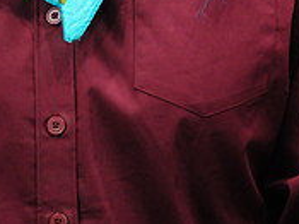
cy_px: -268
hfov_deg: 5.9
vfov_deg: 4.4
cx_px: 23
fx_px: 2883
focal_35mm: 334
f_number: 4
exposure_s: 1/125
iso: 1250
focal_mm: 70
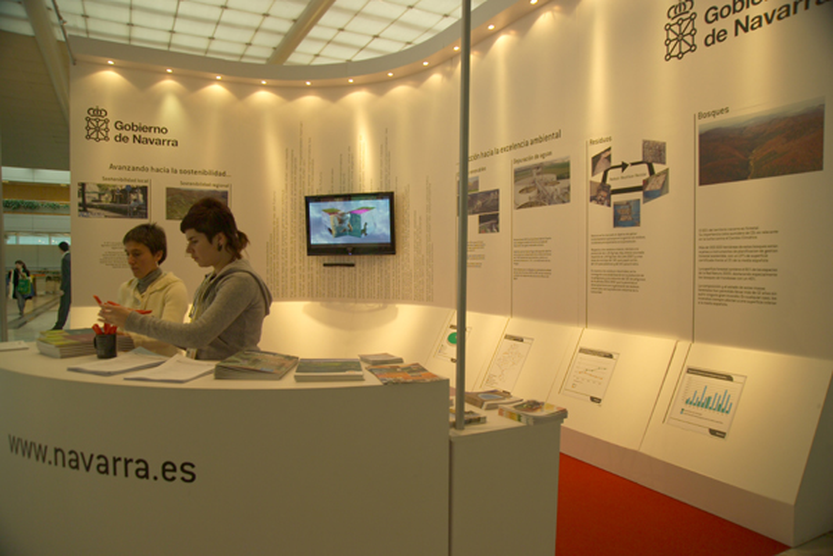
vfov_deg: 53.1
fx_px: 555
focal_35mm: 24
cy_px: 278
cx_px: 416
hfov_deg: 73.7
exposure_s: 1/20
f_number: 5.6
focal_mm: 24
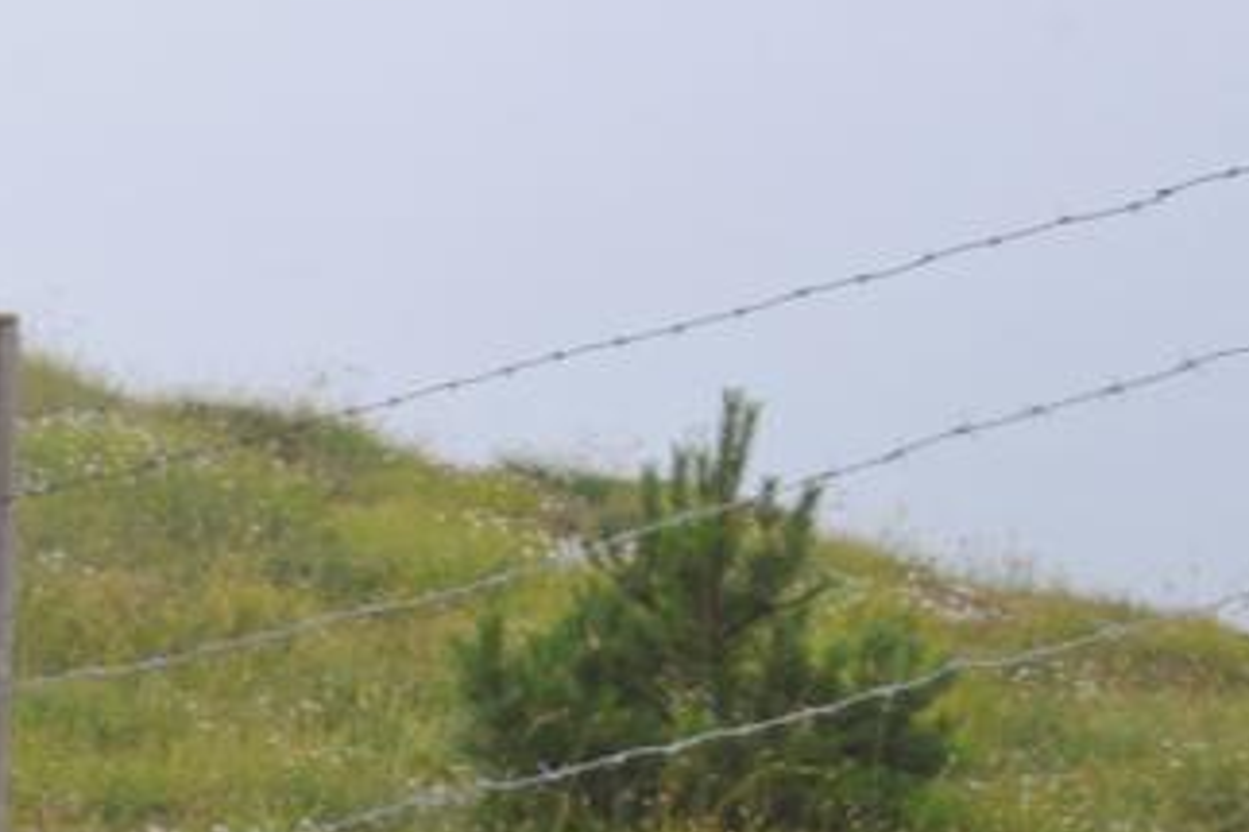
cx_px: -267
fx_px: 3953
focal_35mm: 114
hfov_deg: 17.1
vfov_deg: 12.0
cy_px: 635
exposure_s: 1/250
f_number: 14
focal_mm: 24
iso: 640
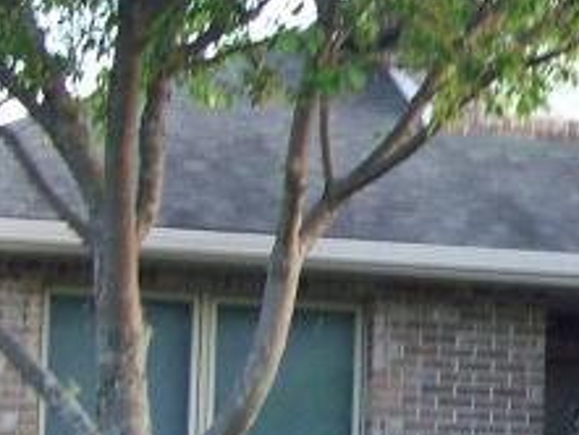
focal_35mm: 199
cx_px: 770
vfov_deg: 7.5
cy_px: 220
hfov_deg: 9.7
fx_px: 3330
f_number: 2.8
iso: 125
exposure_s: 1/30
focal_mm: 6.75
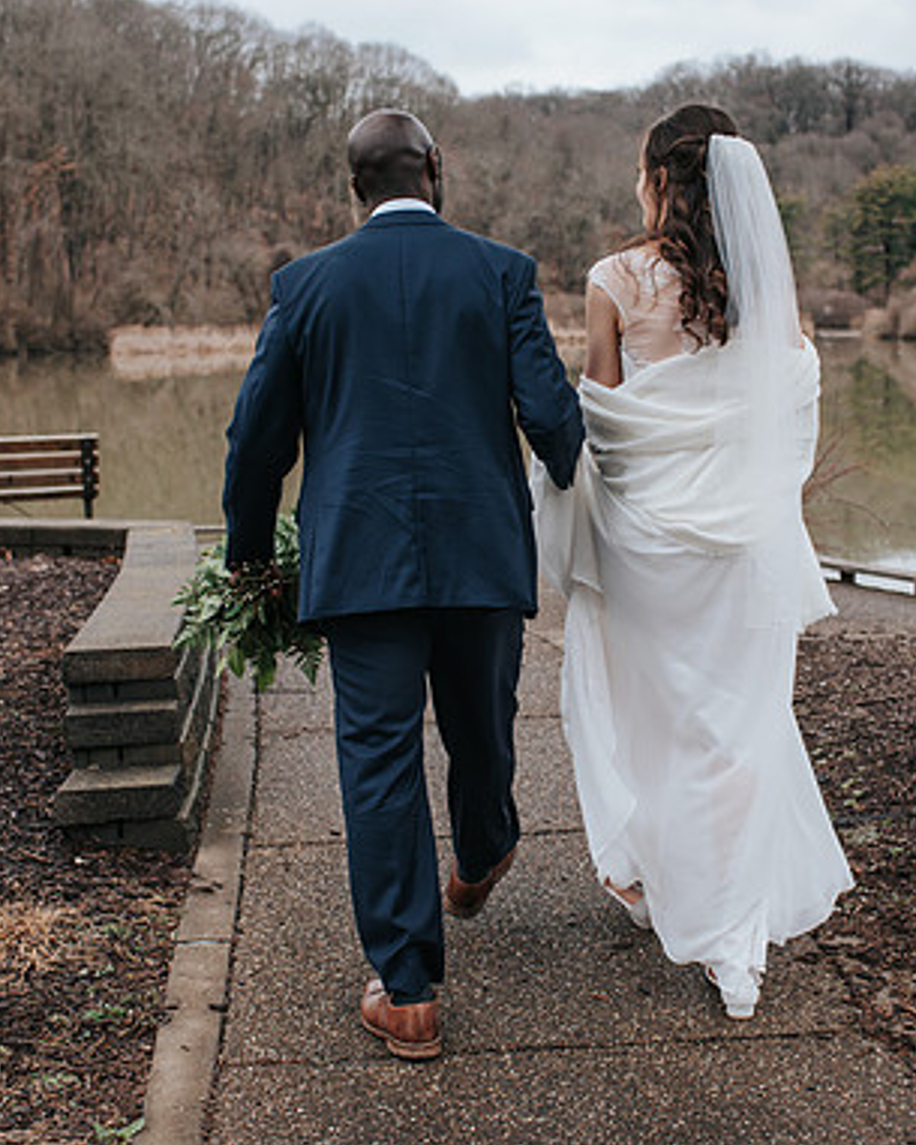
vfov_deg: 37.3
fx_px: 1694
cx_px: 514
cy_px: 574
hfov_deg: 30.2
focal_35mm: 50
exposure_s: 1/200
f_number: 3.2
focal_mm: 35
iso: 280
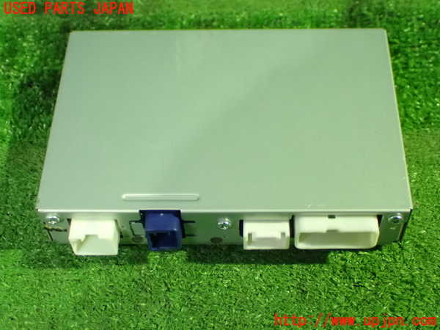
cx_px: 220
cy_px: 165
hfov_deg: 35.5
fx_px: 686
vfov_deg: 27.0
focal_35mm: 54
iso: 1600
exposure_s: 1/40
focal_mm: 9.65
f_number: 3.3
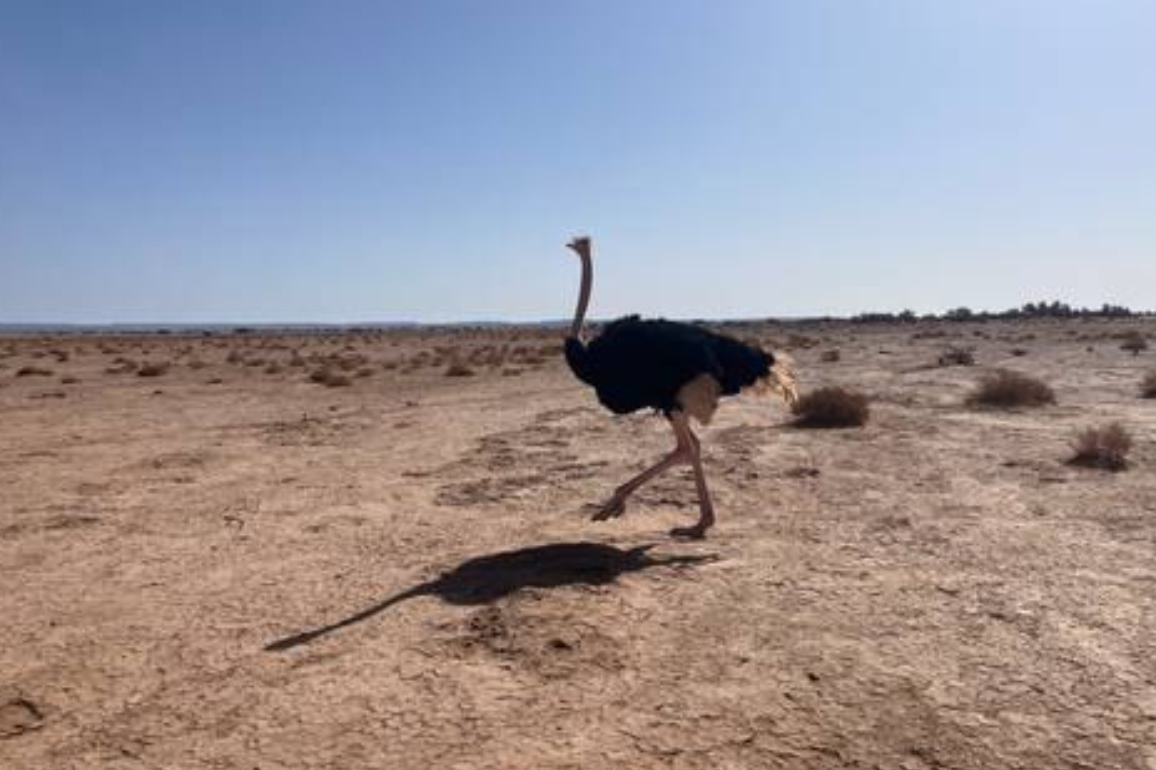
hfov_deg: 65.5
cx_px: 580
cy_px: 356
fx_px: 899
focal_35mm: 28
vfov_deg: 46.3
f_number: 1.6
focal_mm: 5.1
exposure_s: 1/9901
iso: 50
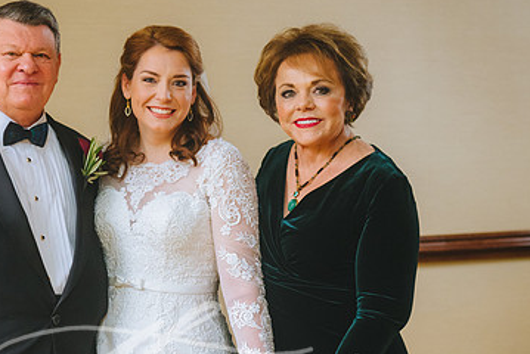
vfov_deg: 14.4
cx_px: 136
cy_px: 198
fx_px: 1400
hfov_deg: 21.3
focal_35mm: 95
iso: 1250
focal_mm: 55
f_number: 3.5
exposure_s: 1/50
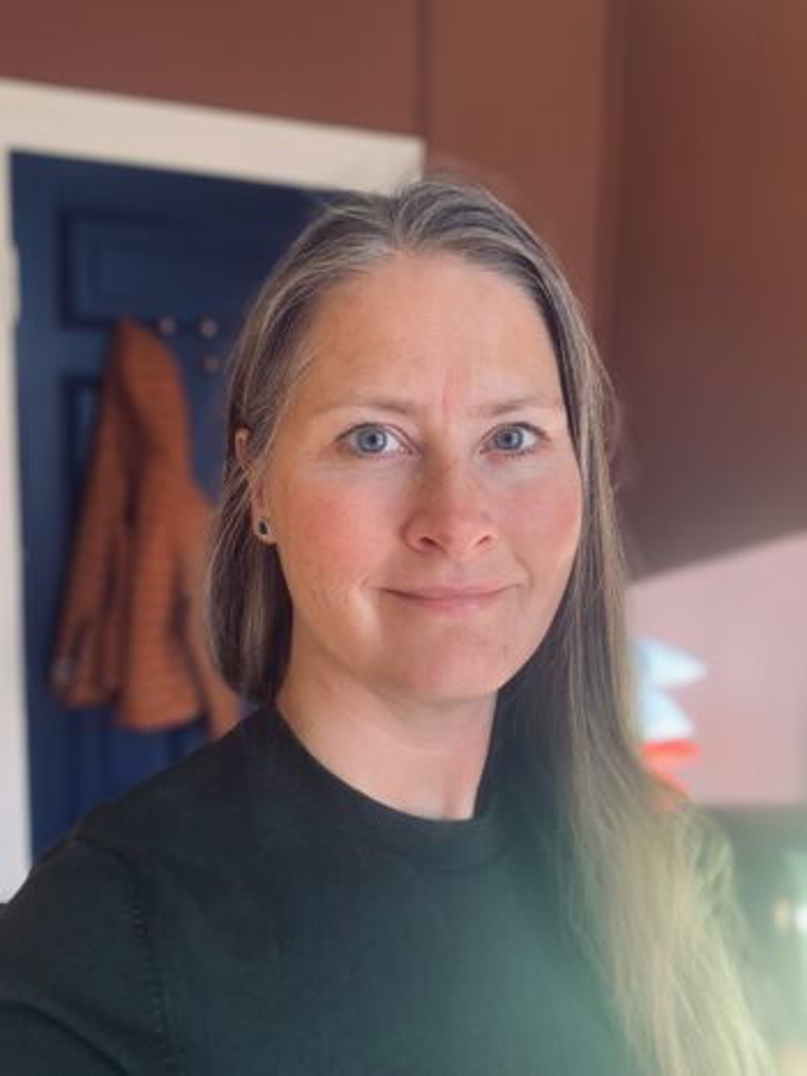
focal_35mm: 32
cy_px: 538
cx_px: 404
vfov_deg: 56.8
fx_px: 995
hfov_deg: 44.1
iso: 64
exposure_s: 1/81
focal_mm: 2.87
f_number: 2.2
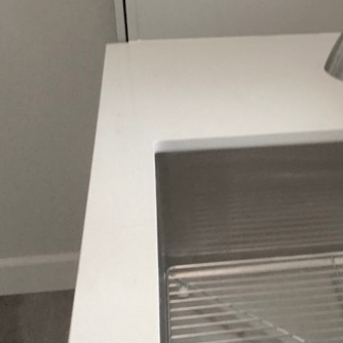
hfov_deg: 19.6
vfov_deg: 20.6
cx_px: 391
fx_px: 942
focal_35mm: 84
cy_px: 166
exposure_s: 1/30
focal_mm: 3.3
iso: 64
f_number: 2.4
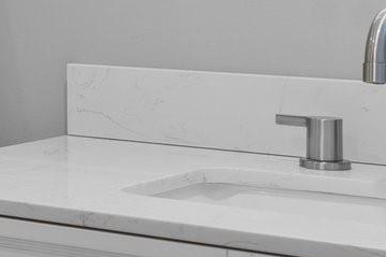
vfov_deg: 9.9
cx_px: -620
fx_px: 1468
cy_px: -48
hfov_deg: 11.5
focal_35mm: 137
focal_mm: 16
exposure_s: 1.3
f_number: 10
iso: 100
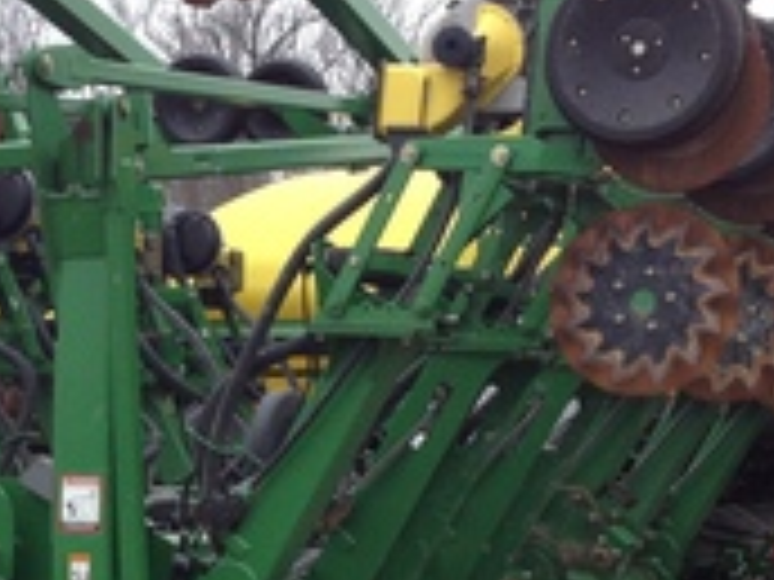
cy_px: 571
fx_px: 2482
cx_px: 162
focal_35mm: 111
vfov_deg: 13.2
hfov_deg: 17.6
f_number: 2.4
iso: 50
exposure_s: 1/169
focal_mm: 4.28
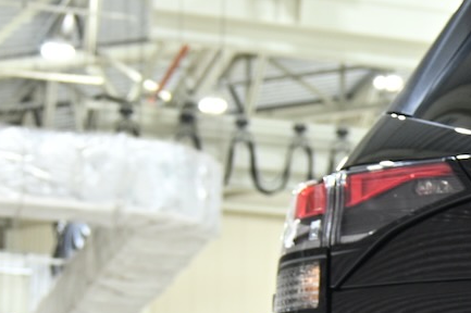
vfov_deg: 9.5
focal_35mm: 142
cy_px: 415
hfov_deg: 12.8
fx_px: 1856
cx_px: 910
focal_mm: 32
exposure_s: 1/20
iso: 640
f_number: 4.2
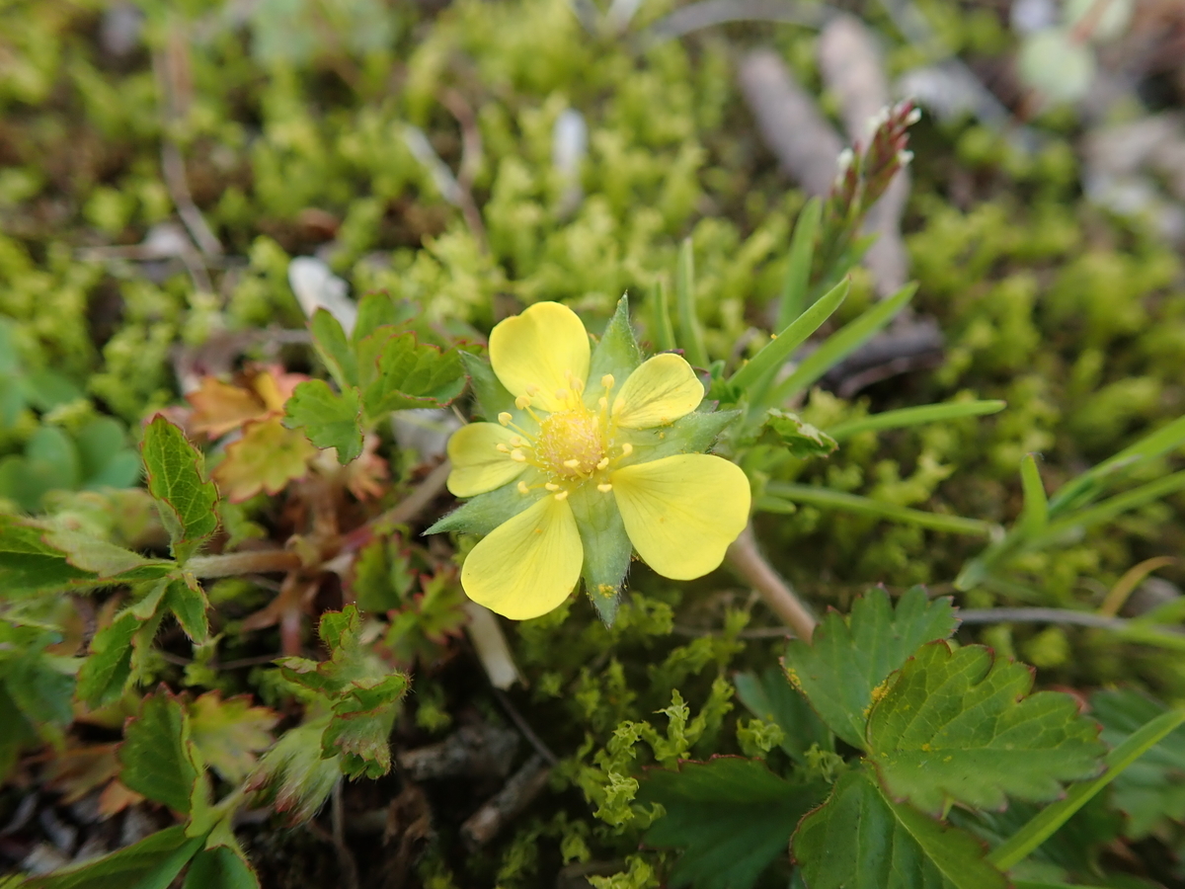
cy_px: 444
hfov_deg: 60.0
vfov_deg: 46.8
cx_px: 592
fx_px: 1027
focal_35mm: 30
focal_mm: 5.5
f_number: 2.3
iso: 160
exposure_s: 1/125
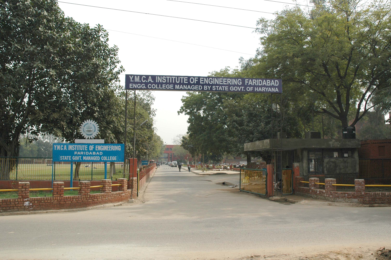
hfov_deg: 67.4
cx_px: 196
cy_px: 130
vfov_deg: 47.8
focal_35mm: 27
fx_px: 293
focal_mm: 18
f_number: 10
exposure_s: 1/400
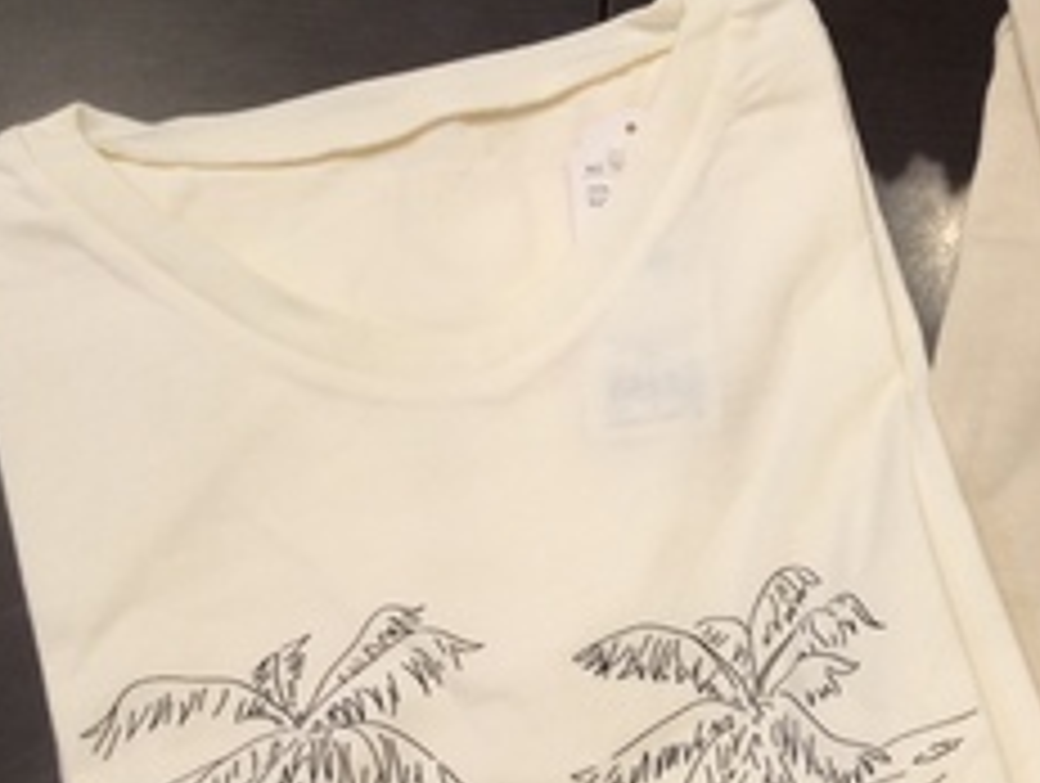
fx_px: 2016
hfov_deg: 27.8
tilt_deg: -67.5
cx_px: 950
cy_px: 547
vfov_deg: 21.9
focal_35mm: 67
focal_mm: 3.3
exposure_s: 1/120
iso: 32
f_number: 2.4
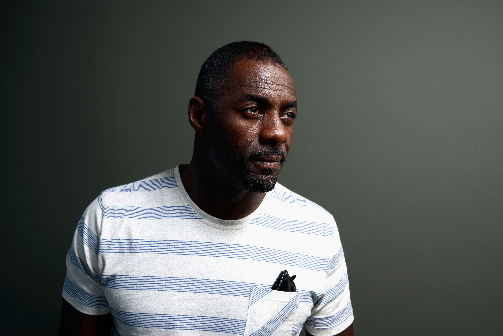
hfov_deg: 48.4
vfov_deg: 33.4
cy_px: 168
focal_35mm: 40
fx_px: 559
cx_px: 252
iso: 100
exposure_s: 1/200
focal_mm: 40
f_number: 16
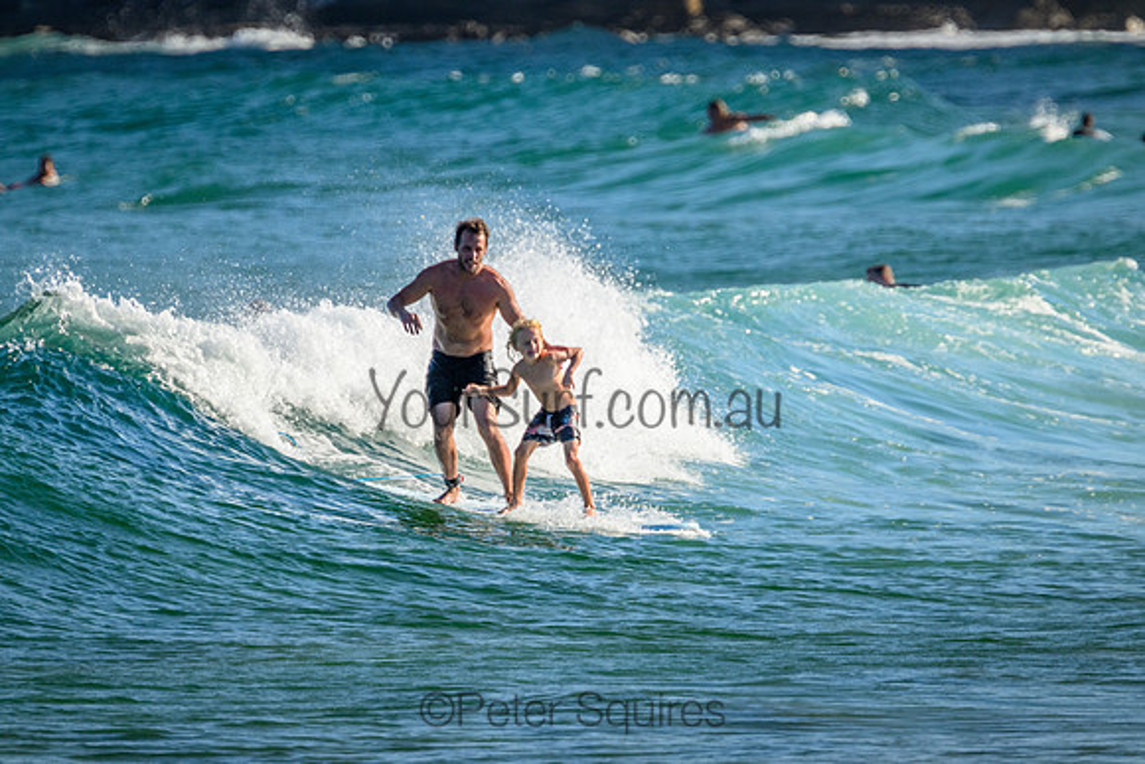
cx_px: 572
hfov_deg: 2.6
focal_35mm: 800
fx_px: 25449
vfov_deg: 1.7
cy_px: 382
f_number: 11
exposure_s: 1/2000
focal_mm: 800
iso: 1100
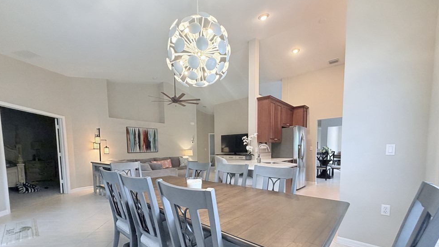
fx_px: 186
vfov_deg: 65.5
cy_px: 163
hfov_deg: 99.3
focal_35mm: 16
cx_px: 211
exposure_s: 1/60
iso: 250
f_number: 2.2
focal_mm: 2.22
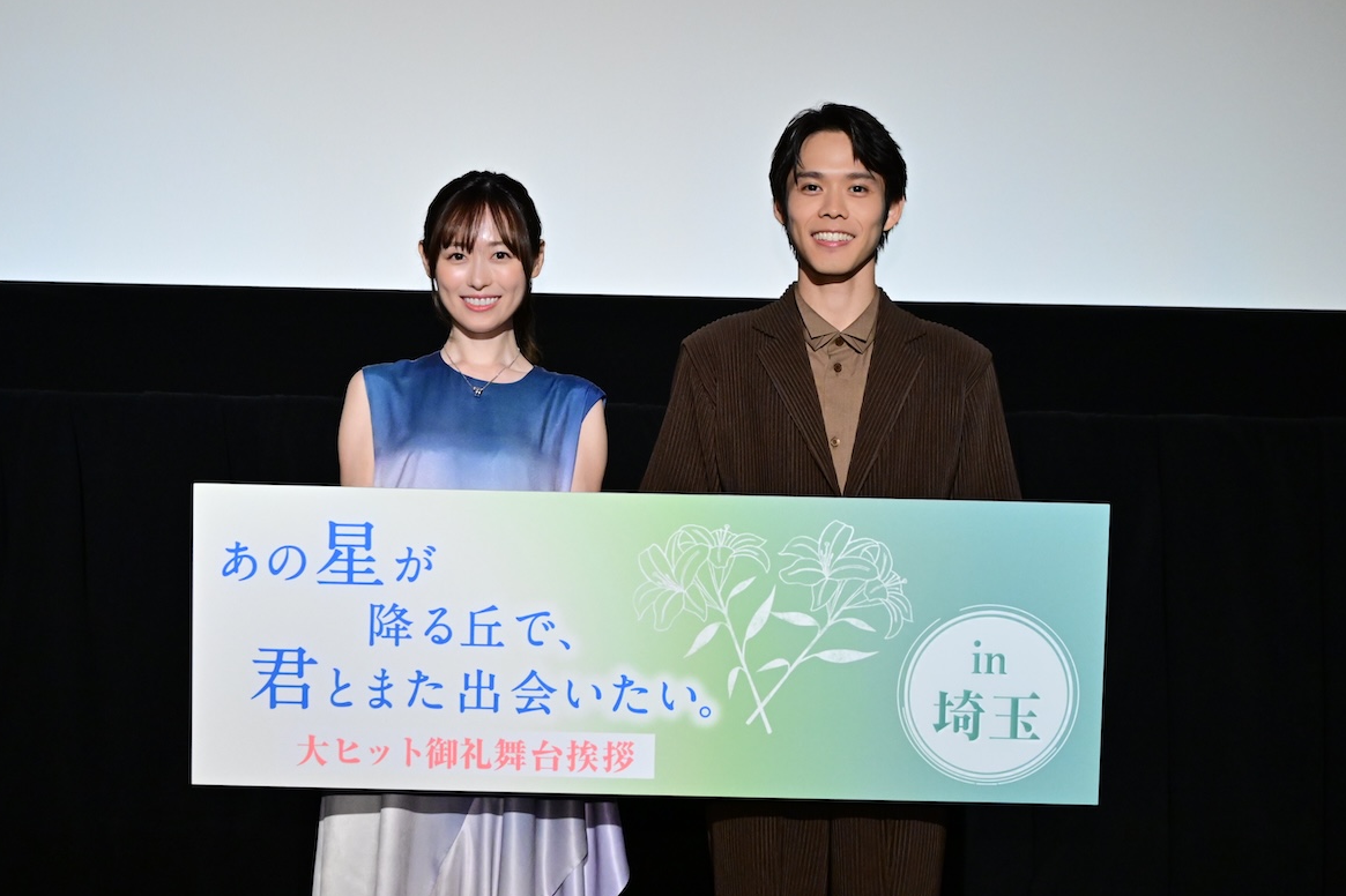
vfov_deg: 20.0
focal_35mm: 68
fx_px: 2542
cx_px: 677
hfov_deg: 29.7
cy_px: 450
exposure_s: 1/200
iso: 4000
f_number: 5.3
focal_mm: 44
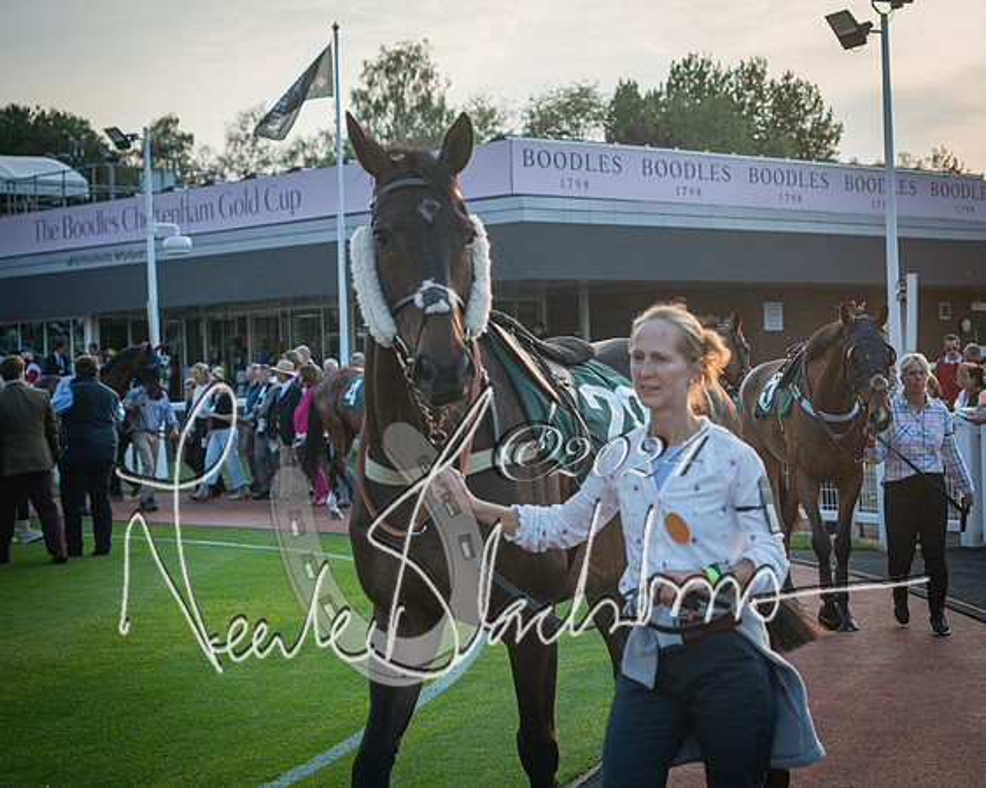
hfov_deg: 27.4
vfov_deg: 22.2
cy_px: 392
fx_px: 2011
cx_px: 670
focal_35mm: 69
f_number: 3.5
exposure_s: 1/3200
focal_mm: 50
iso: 640
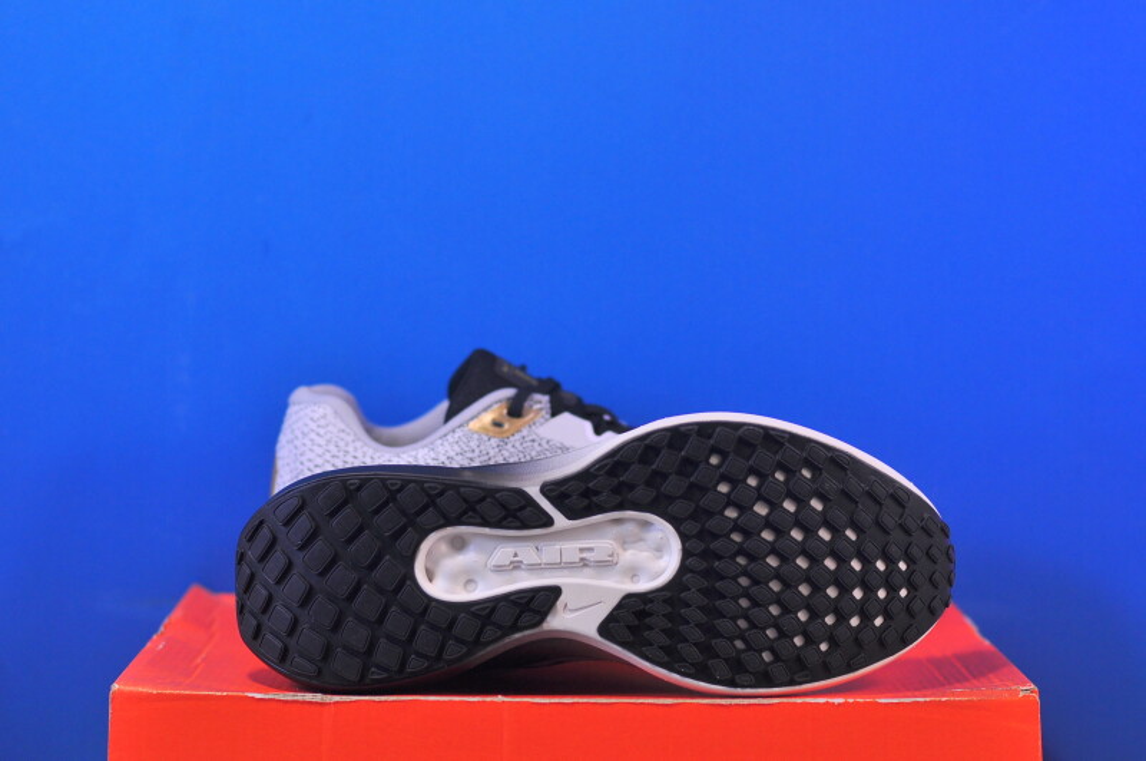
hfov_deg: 27.0
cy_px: 380
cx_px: 573
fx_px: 2384
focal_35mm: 75
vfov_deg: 18.1
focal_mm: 50
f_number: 2.8
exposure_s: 1/320
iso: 250
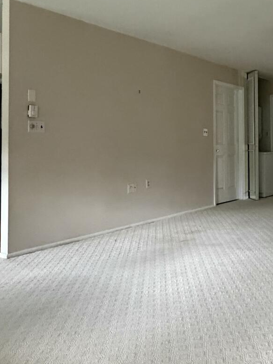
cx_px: 265
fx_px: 379
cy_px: 139
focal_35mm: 36
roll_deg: +0.4
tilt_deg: +1.3
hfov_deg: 36.2
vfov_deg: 50.9
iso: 800
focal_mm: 2.22
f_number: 2.2
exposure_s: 1/60
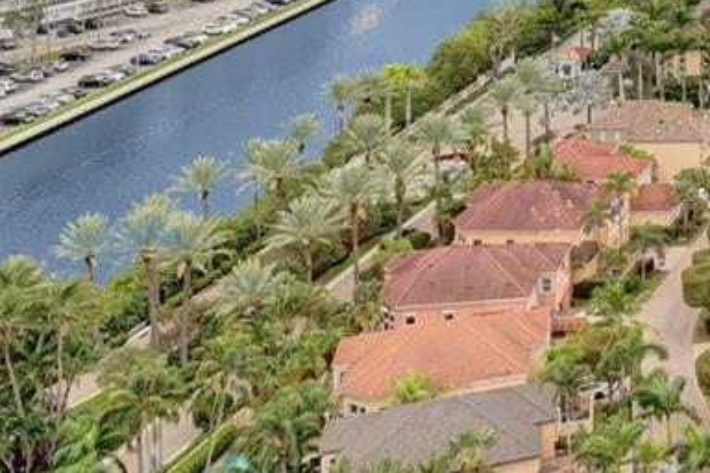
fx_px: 1545
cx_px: 1183
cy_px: -342
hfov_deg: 20.4
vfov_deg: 15.3
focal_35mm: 78
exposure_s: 1/500
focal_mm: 18.8
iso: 1250
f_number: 11
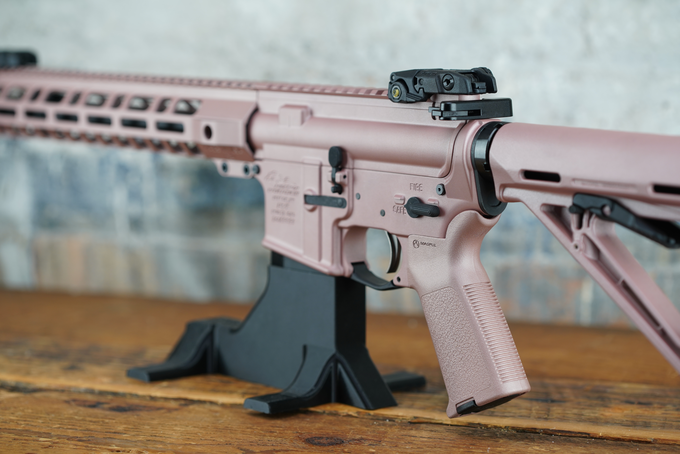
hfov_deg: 20.4
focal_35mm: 100
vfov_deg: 13.7
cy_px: 227
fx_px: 1889
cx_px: 340
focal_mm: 100
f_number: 4
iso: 400
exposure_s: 1/160
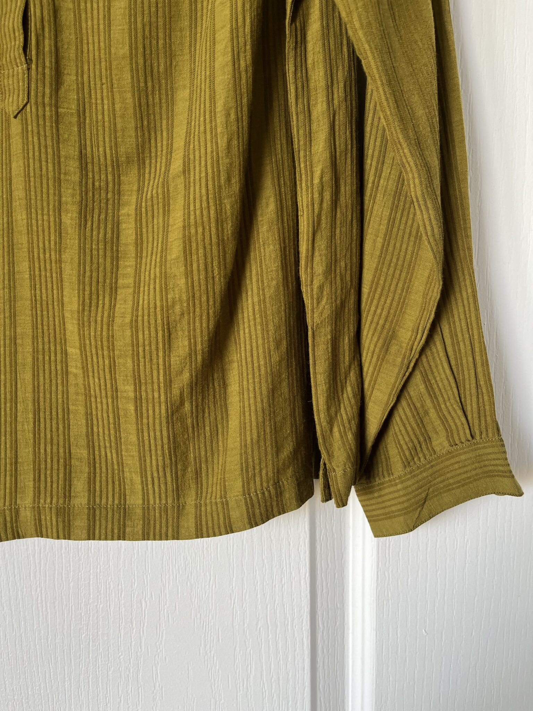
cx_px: 266
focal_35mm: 26
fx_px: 534
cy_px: 356
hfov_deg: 53.1
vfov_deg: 67.3
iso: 64
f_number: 1.6
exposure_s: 1/75
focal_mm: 5.1
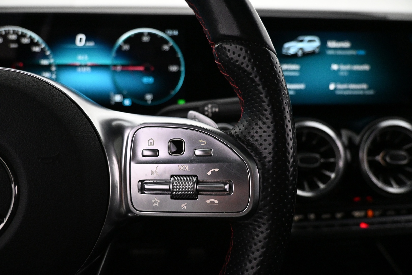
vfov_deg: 53.1
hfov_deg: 73.7
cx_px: 206
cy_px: 138
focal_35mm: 24
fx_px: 275
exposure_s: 1/125
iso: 4000
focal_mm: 16
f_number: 3.5
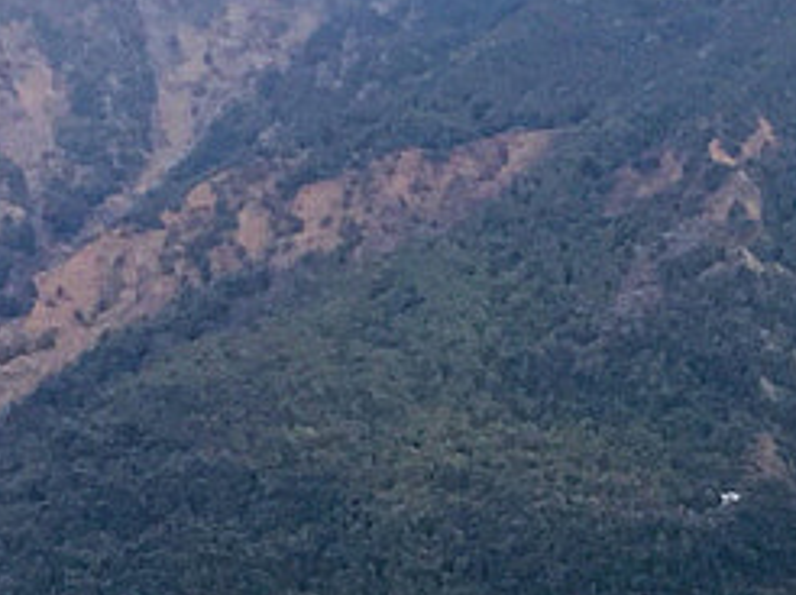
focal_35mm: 189
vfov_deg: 7.3
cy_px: 1436
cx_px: 1589
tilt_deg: -6.6
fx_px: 4342
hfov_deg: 9.8
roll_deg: -4.6
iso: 25
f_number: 2.2
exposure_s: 1/186
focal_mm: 4.15
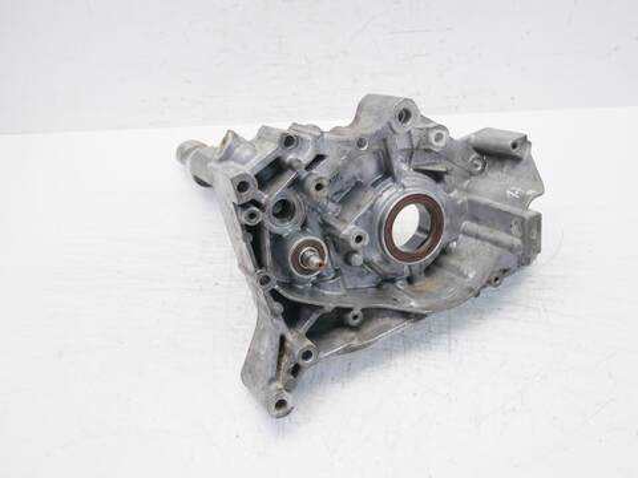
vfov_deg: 41.8
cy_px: 239
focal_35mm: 34
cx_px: 319
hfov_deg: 54.0
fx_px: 627
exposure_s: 1/60
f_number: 4
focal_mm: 17
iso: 200
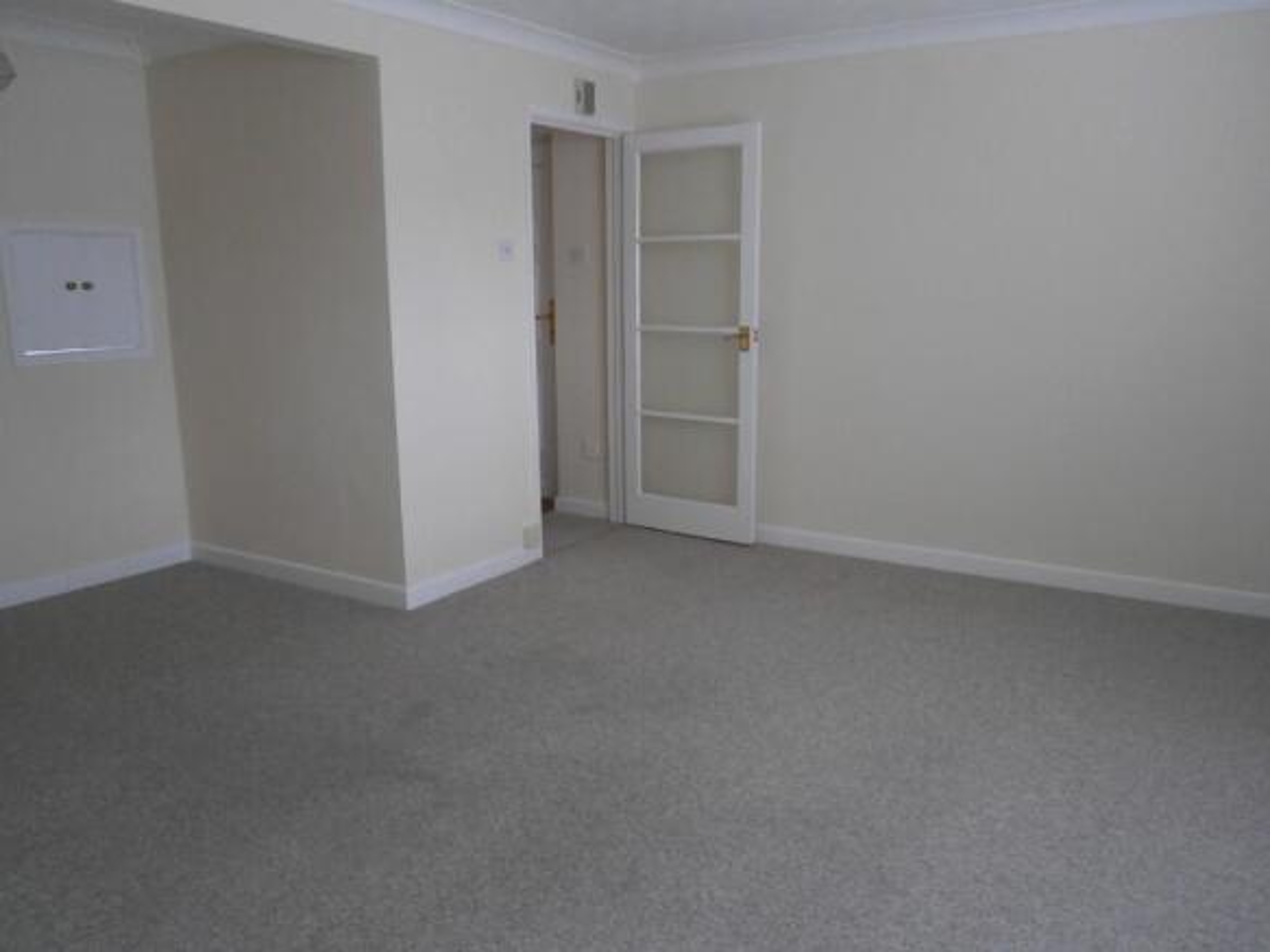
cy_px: 476
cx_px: 635
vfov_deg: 53.0
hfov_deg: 67.3
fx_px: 954
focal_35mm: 26
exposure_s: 1/30
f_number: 2.8
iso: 160
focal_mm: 4.7
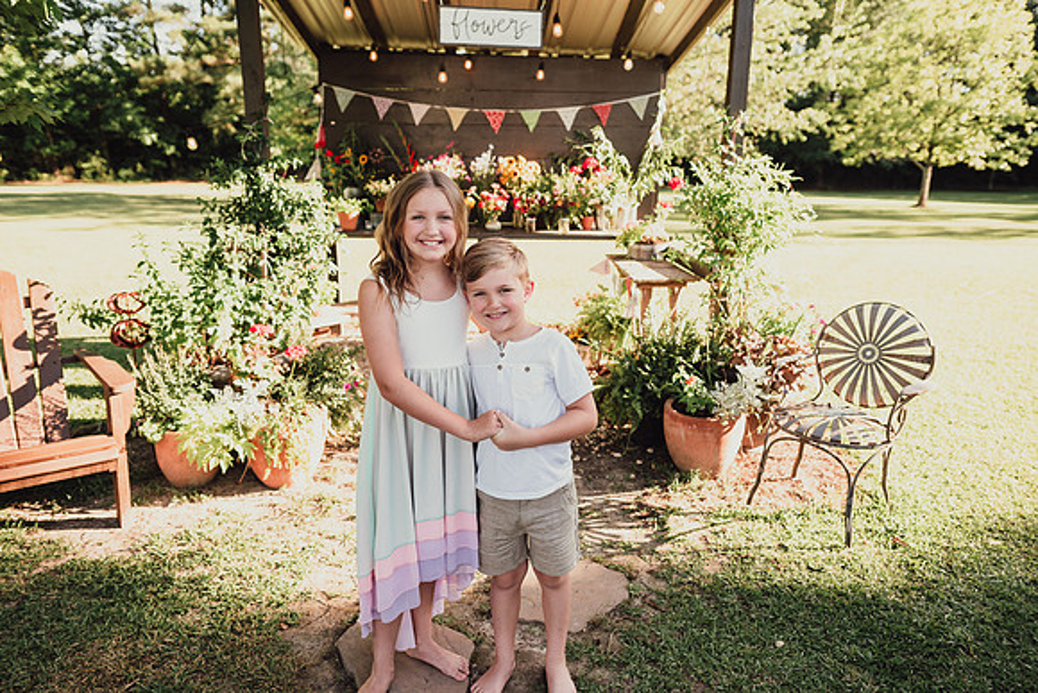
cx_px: 519
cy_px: 346
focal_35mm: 24
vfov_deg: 53.2
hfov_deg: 73.7
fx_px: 692
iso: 160
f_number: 2.8
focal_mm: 24
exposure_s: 1/400
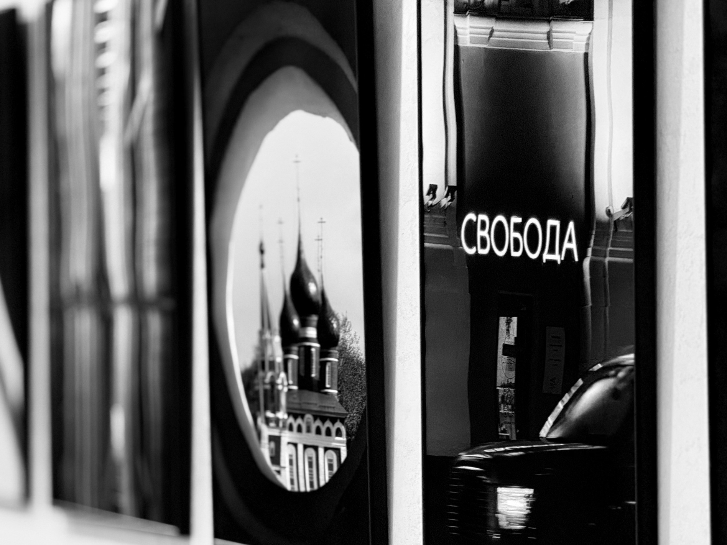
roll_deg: -1.0
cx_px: 360
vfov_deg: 9.2
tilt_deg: -0.1
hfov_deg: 12.2
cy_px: 365
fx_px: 3402
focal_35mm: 162
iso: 400
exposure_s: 1/50
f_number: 2.8
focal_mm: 15.66
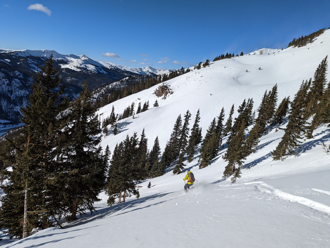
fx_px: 229
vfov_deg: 56.9
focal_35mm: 24
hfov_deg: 71.5
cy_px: 124
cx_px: 165
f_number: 1.85
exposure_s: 1/5376
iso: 61
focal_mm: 6.81
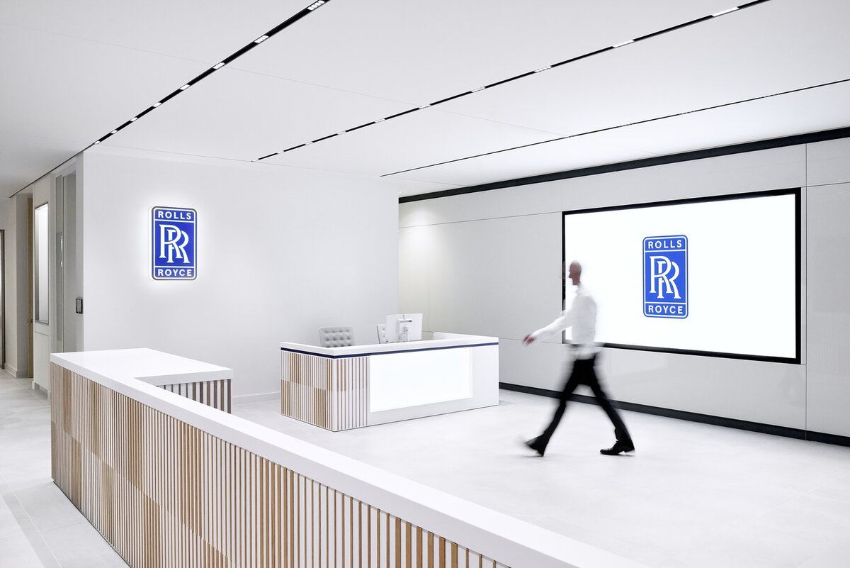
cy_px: 284
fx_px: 685
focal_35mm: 29
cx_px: 425
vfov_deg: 45.0
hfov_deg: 63.6
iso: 800
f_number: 11
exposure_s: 1/13
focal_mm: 29
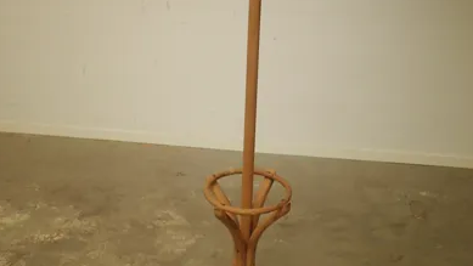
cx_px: 250
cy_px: 50
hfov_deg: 48.3
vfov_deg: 27.7
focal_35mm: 42
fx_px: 527
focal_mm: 4.5
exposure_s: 1/60
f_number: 2
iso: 200
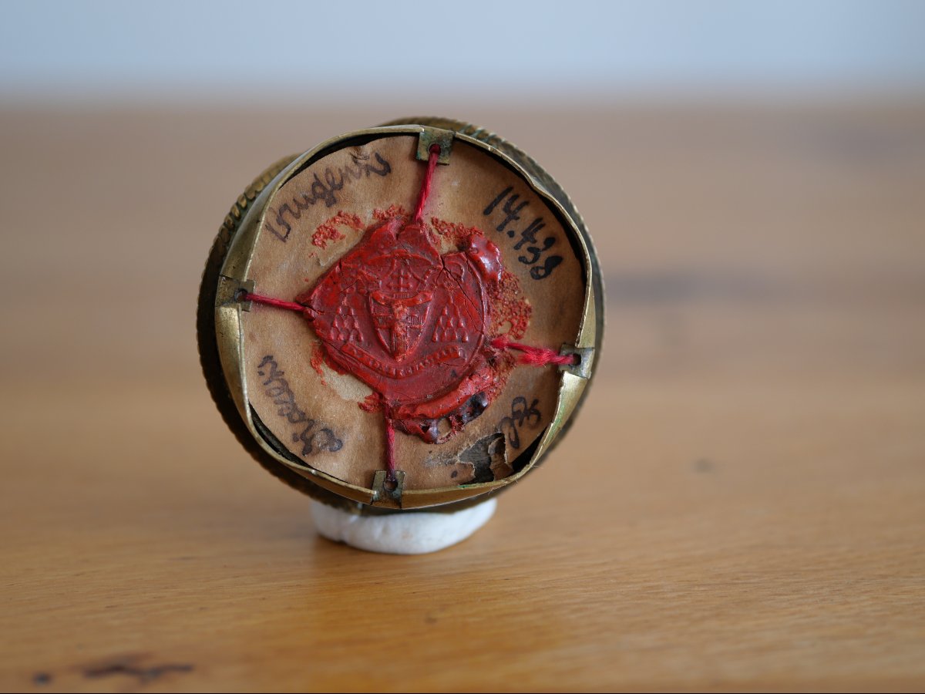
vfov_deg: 24.4
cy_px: 347
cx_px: 462
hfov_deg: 32.2
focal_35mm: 60
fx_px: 1603
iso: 250
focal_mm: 30
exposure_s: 1/60
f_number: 2.8
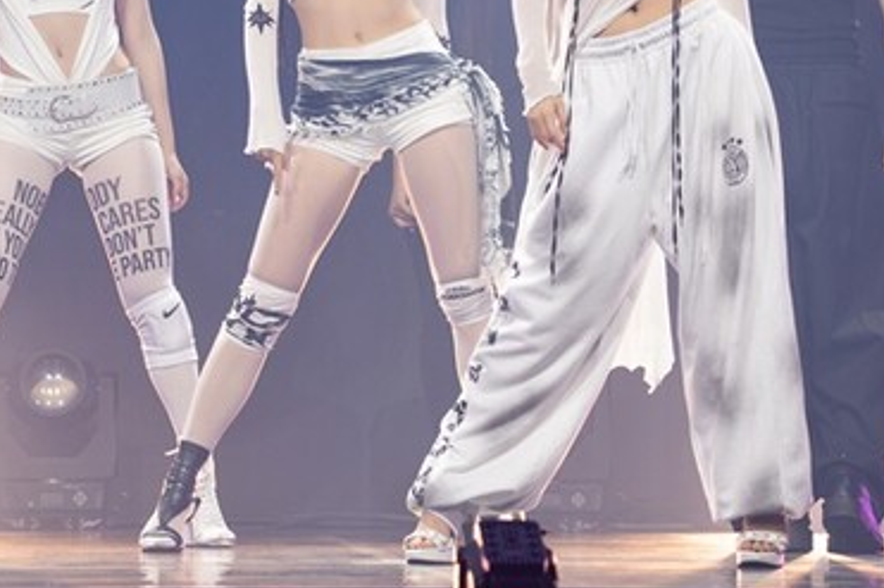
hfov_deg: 8.1
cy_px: -10
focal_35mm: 255
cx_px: 264
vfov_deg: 5.4
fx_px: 6259
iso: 400
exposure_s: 1/400
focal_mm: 105
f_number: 4.5
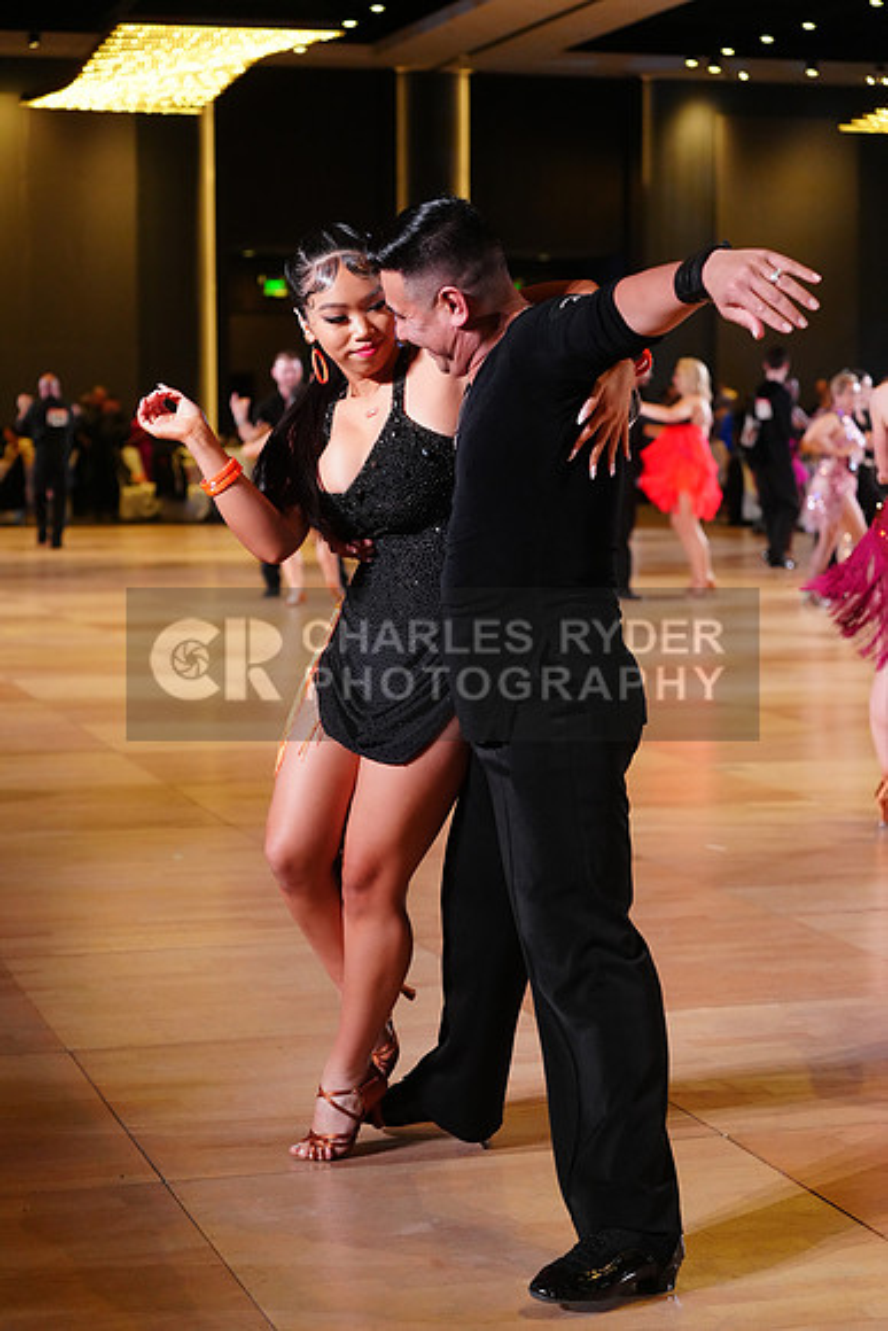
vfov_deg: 28.8
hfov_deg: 19.5
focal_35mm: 70
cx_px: 444
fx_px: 2588
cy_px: 666
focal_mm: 70
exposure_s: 1/400
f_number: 4
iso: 3200
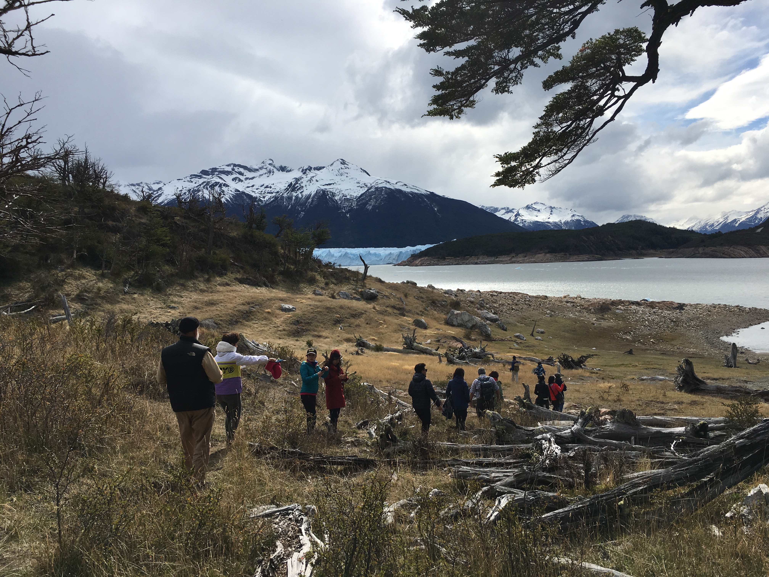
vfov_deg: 48.2
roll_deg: +2.1
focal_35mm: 29
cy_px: 288
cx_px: 384
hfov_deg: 61.7
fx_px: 644
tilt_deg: -2.0
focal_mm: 4.15
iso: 25
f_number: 2.2
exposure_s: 1/2481
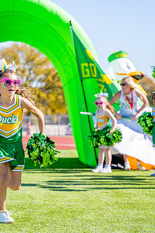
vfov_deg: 15.2
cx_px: 33
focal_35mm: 135
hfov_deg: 10.1
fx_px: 872
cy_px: 118
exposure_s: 1/2500
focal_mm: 70
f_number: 2.8
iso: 250
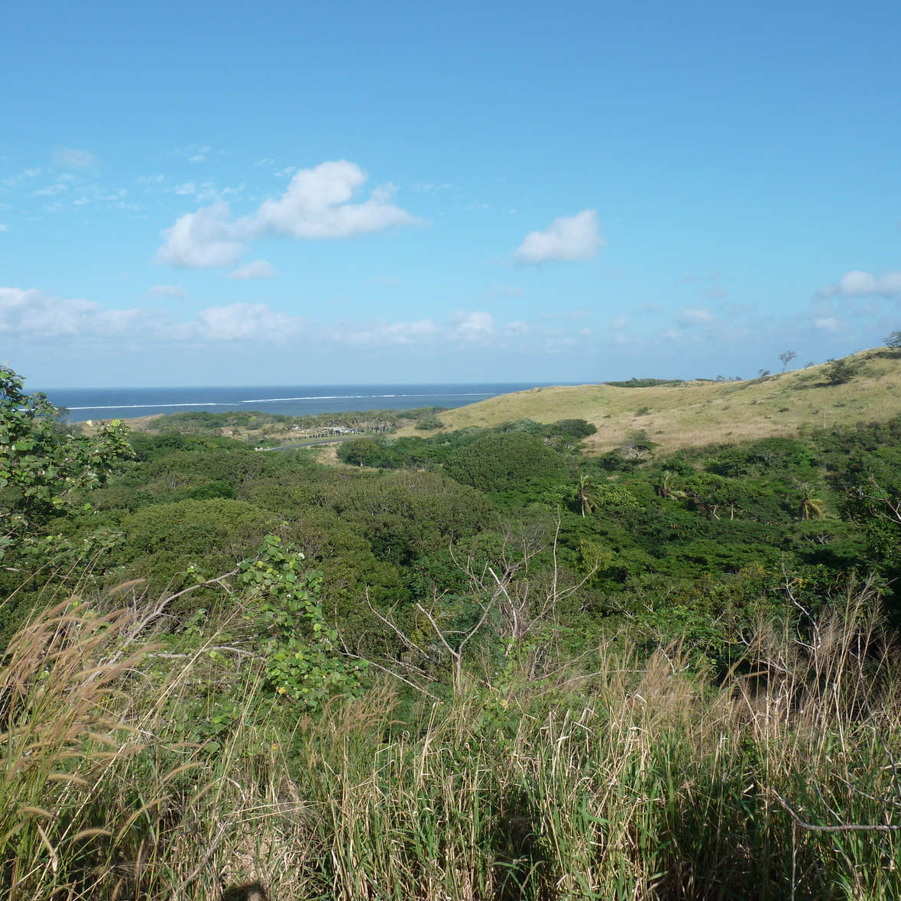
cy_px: 453
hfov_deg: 54.0
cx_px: 465
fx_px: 883
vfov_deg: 54.0
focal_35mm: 30
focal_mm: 4.1
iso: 80
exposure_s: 1/500
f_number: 4.5
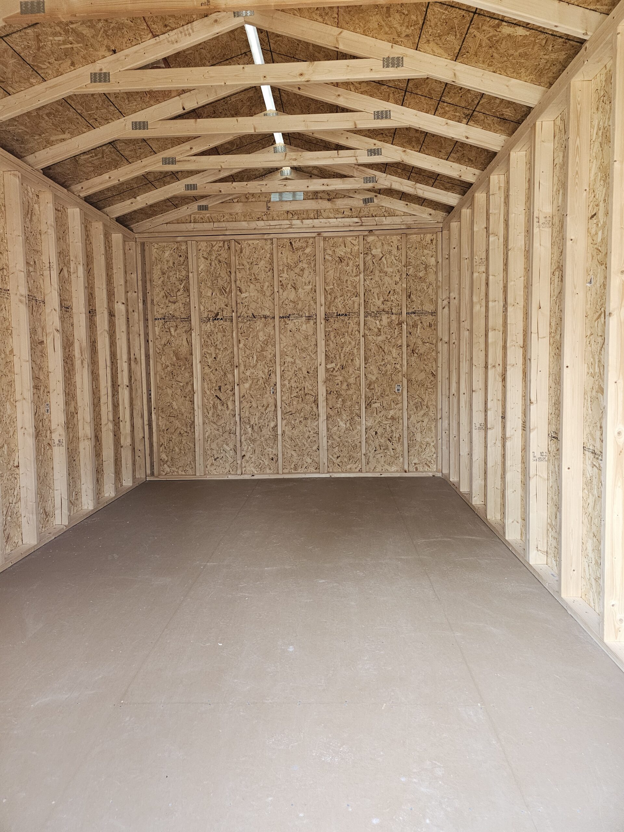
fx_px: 553
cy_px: 416
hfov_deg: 58.9
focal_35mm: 23
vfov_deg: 73.9
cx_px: 312
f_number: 1.7
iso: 640
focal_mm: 6.3
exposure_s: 1/240
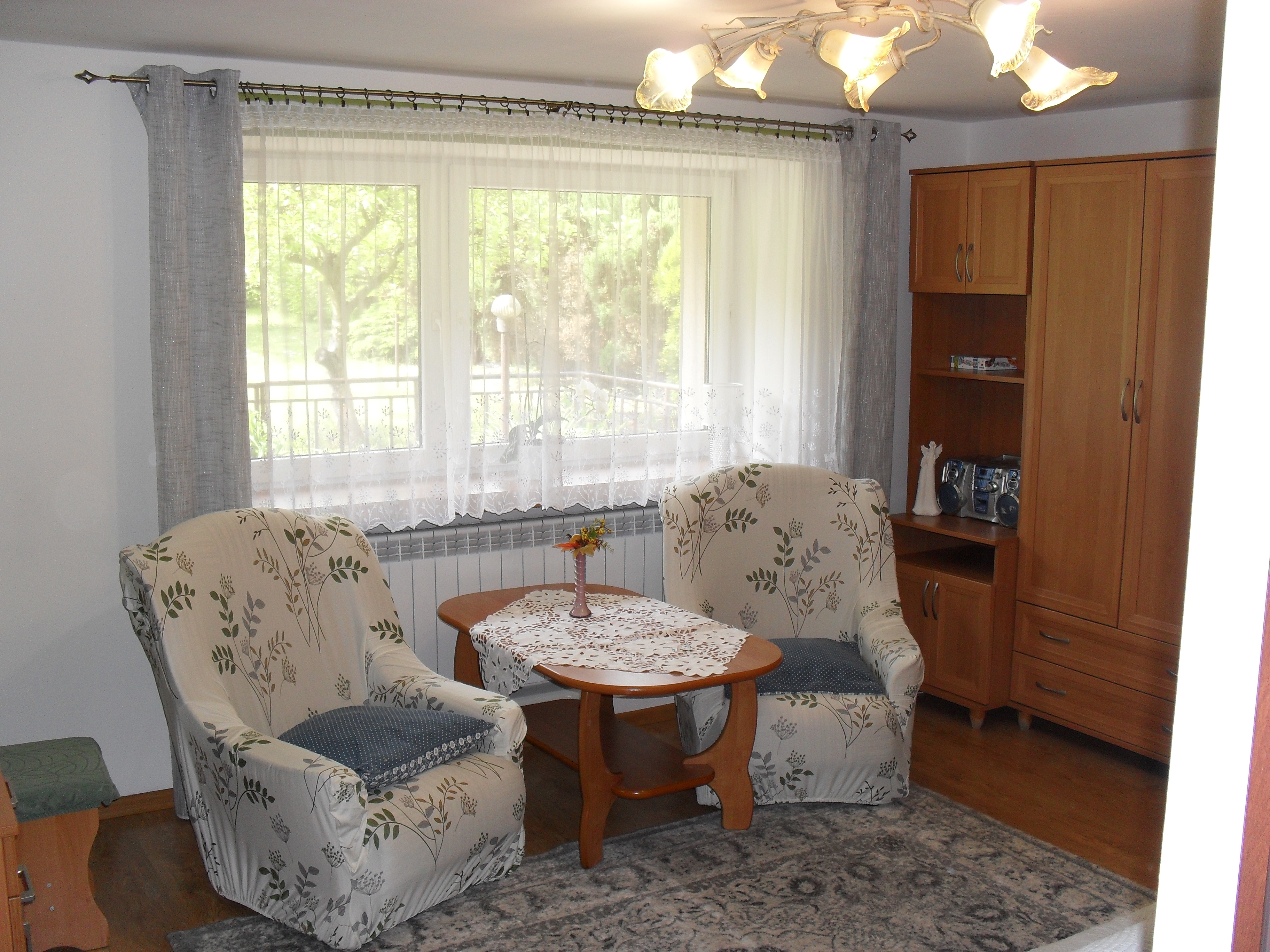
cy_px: 476
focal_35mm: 35
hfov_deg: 52.6
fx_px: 1284
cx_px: 635
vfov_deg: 40.7
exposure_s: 1/45
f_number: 3.2
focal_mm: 6.3
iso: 100
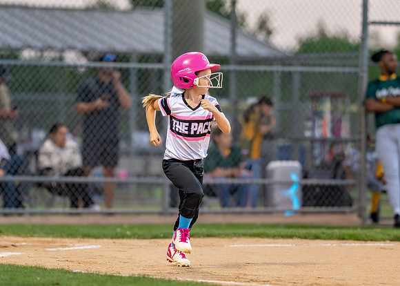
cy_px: 152
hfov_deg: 6.7
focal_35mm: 303
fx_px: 3439
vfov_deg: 4.8
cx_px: 196
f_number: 2
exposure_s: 1/1250
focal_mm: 135
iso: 2000
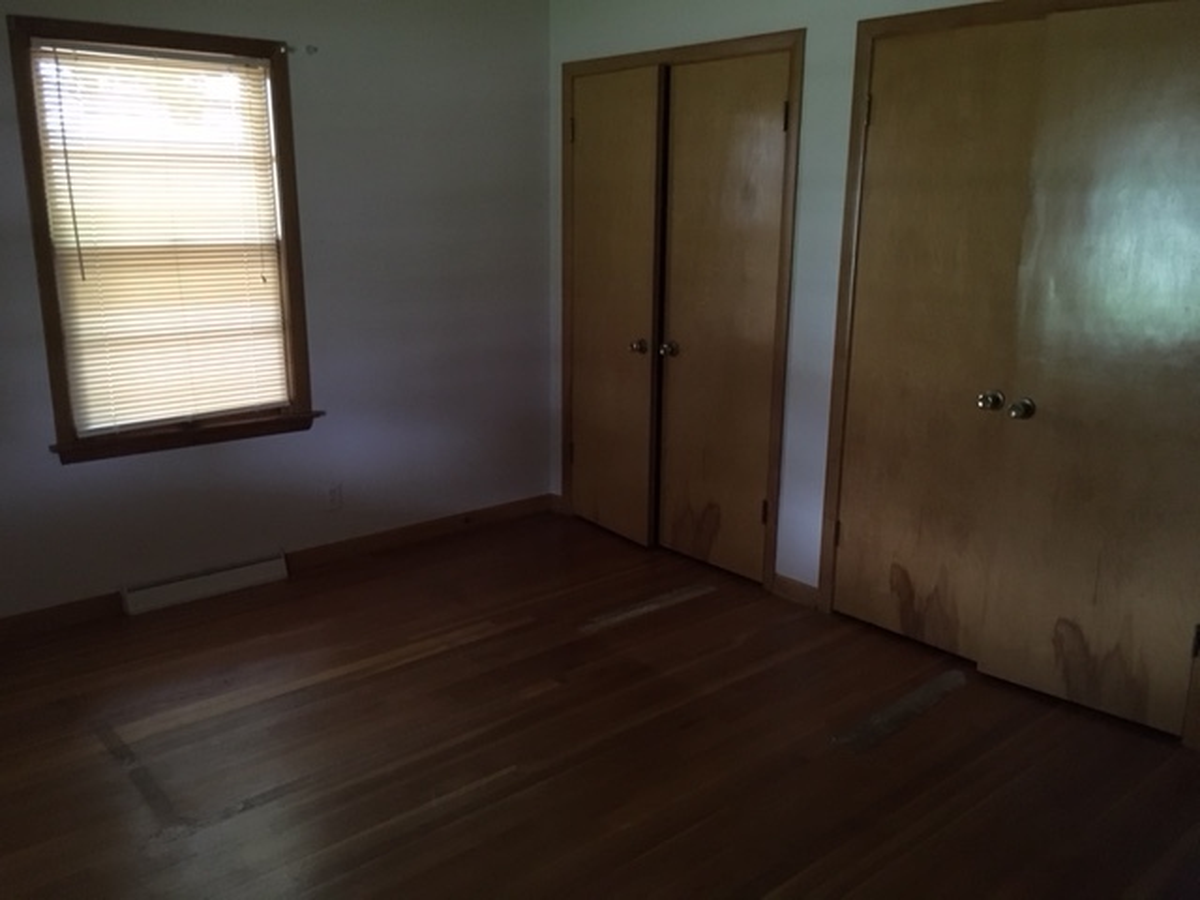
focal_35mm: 29
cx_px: 600
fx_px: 1005
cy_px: 450
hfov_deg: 61.7
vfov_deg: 48.2
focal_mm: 4.15
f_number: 2.2
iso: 320
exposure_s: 1/15
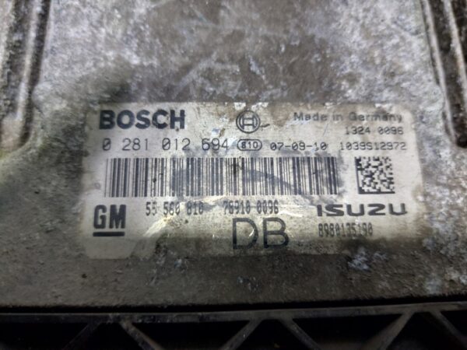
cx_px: 234
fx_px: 337
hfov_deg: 69.4
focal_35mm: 25
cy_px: 175
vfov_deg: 54.9
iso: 80
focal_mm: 5.23
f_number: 1.8
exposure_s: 1/50
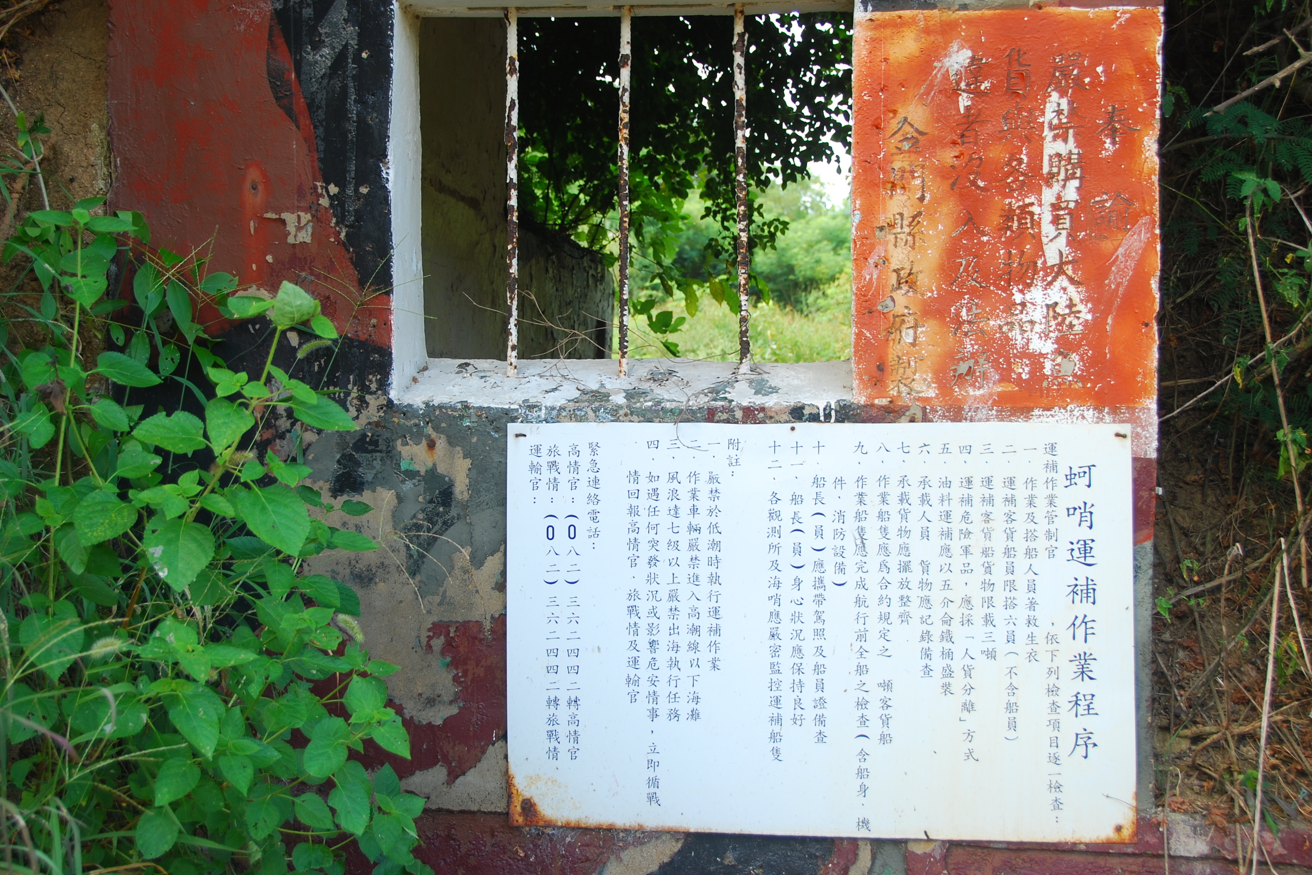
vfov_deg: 27.5
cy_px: 379
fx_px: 1786
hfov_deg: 40.3
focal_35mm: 49
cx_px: 625
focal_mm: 28
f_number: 4
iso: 100
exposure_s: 1/25
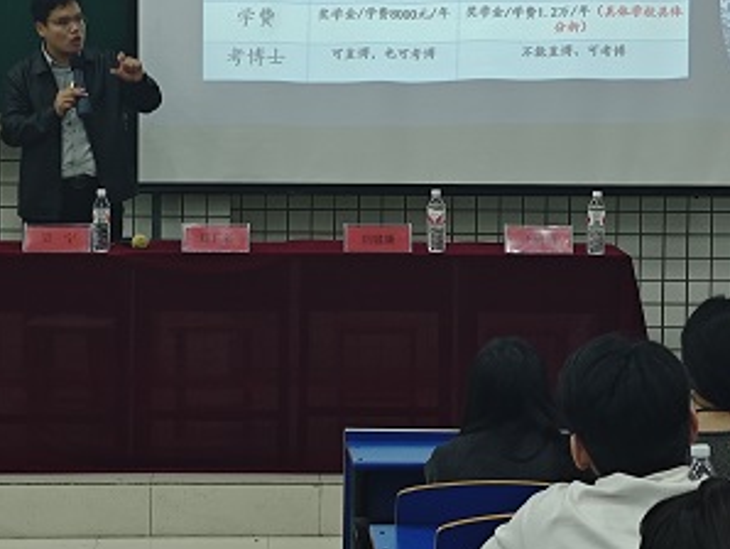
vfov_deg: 13.7
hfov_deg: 18.2
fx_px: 2279
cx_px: 296
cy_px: 148
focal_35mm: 108
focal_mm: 6.55
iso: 320
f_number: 1.6
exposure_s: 1/50
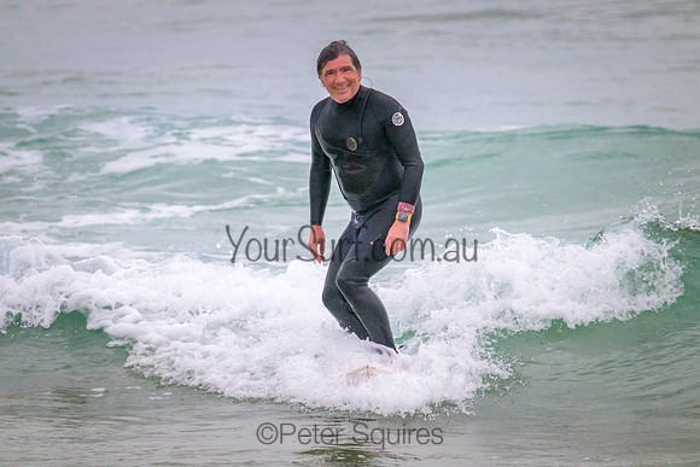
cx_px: 350
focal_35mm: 800
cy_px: 234
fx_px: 15558
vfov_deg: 1.7
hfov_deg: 2.6
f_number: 11
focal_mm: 800
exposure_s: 1/1250
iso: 11400
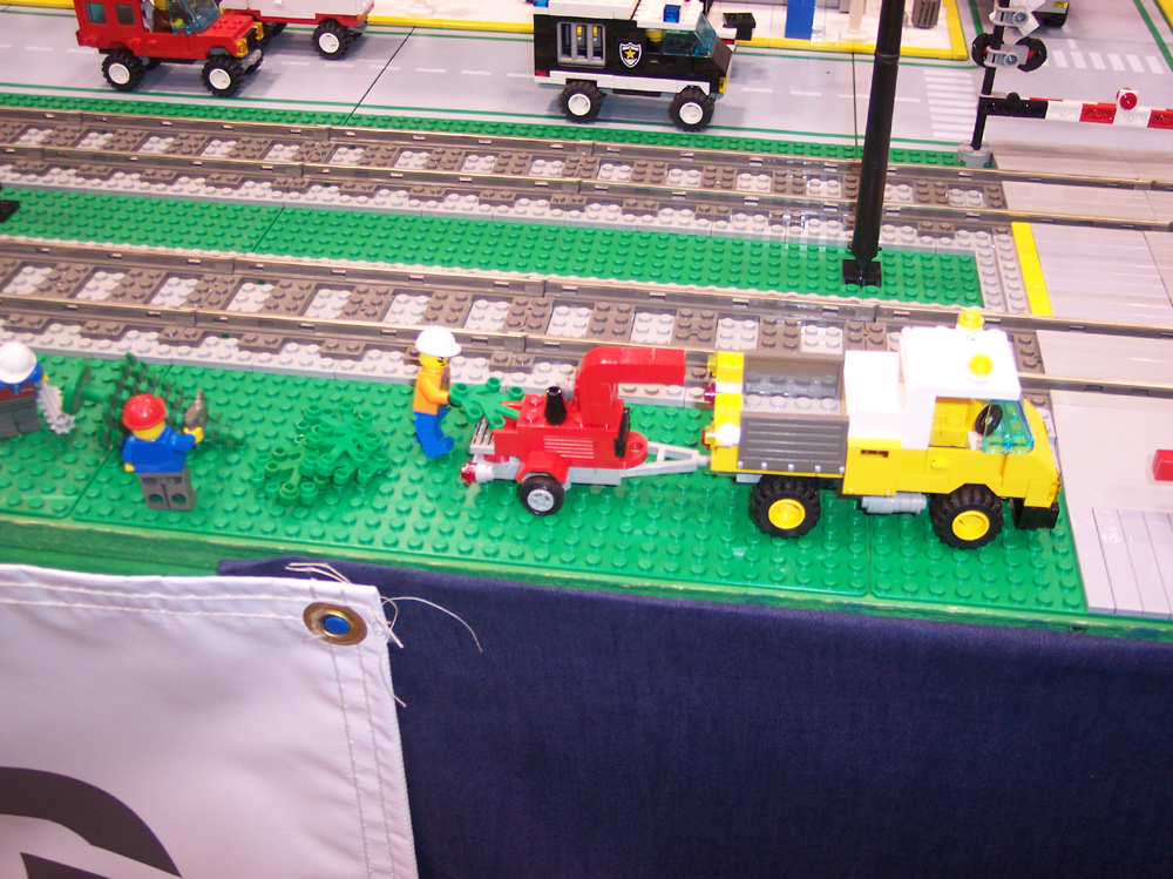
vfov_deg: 37.7
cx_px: 586
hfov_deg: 49.0
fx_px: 1287
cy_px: 440
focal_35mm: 38
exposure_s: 1/30
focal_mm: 8
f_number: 2.8
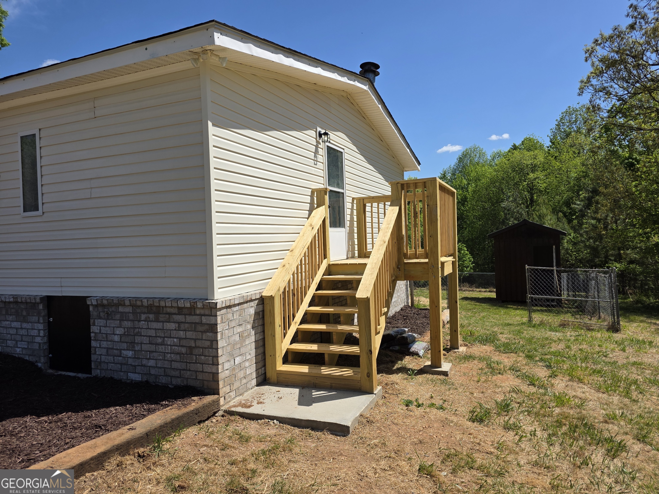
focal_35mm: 23
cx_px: 330
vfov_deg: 58.9
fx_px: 438
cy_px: 247
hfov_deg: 73.9
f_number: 1.7
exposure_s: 1/7061
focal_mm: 6.3
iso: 80
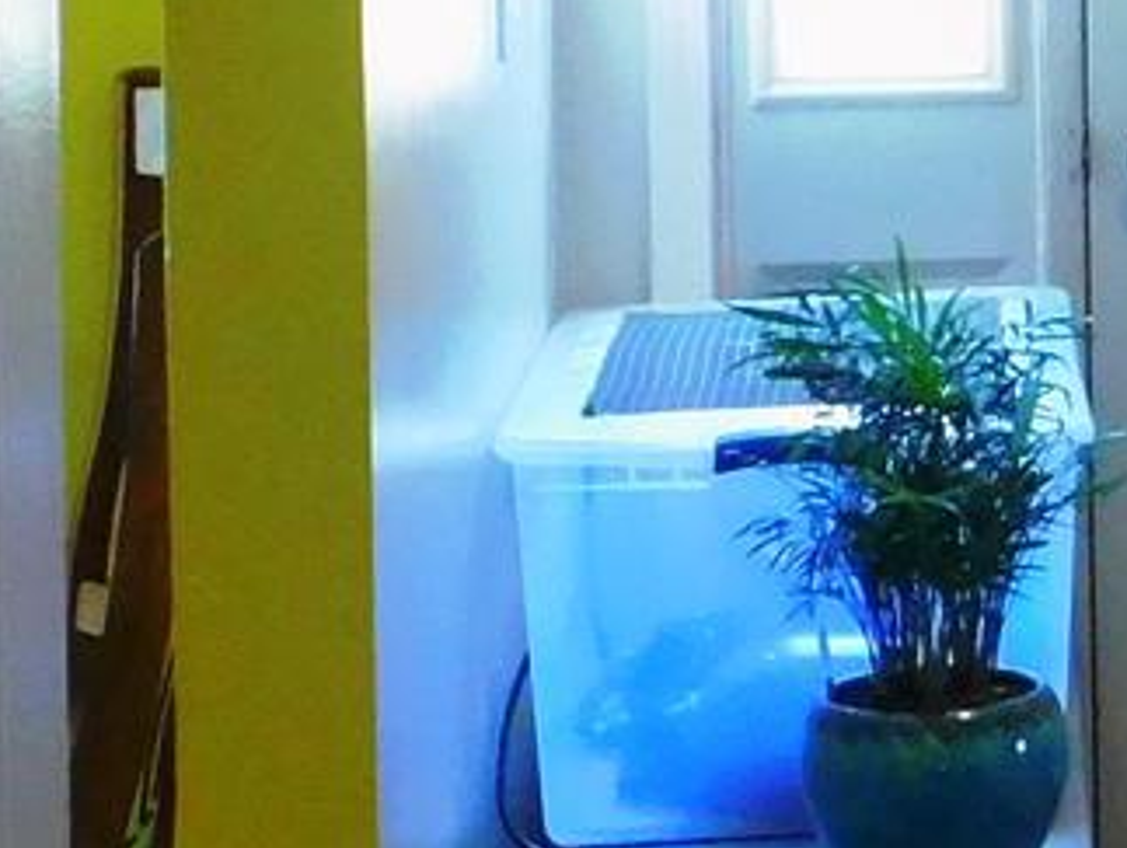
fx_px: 4954
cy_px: -318
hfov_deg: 12.2
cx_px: 1835
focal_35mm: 152
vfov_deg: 9.6
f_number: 3
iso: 400
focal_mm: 4.1
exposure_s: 1/30
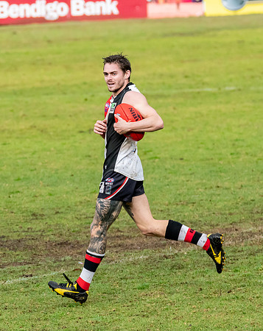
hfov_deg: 2.0
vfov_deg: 2.5
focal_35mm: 782
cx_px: 108
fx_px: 7650
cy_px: 138
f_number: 7.1
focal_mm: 300
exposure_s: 1/2000
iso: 1250
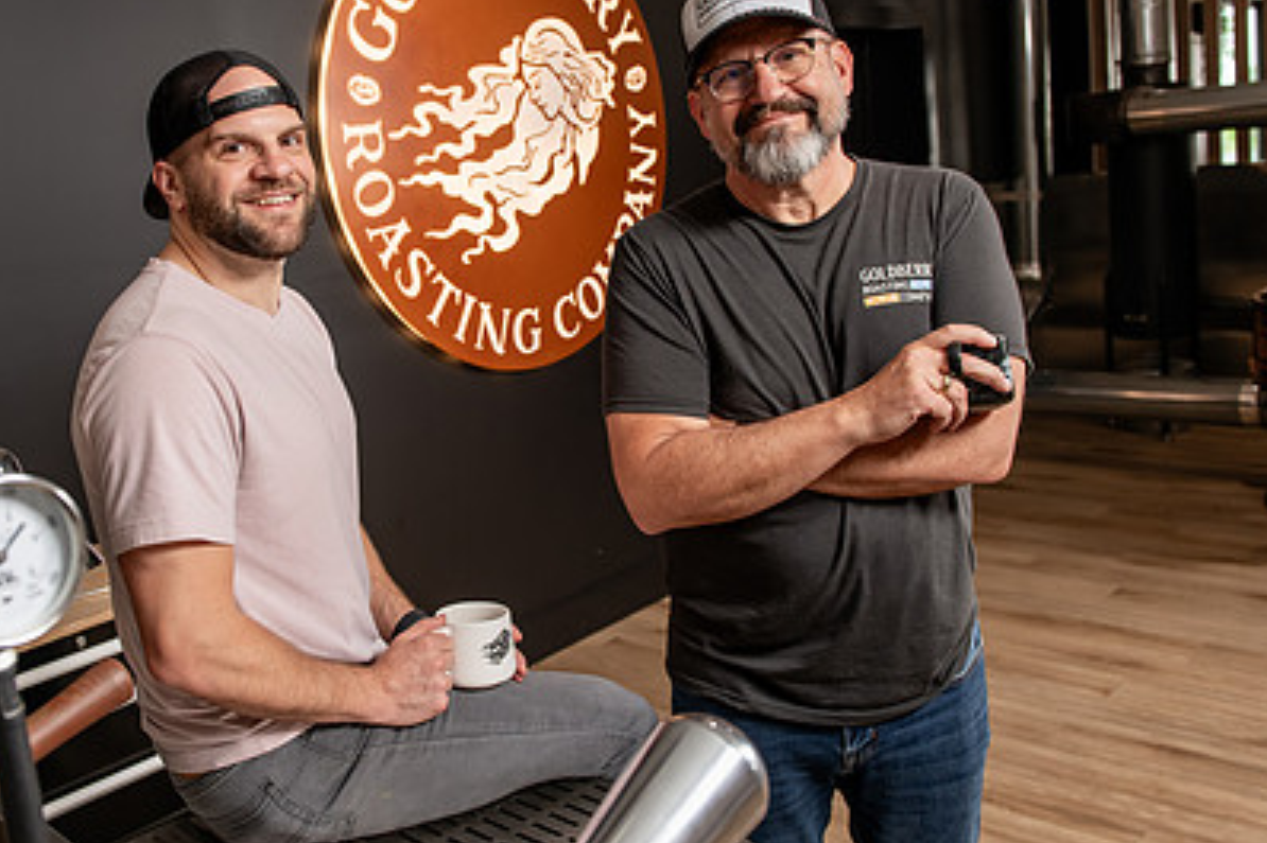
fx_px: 1231
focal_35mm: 35
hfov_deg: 53.9
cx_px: 478
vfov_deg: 37.8
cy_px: 371
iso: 400
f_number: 4
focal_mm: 24
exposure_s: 1/125
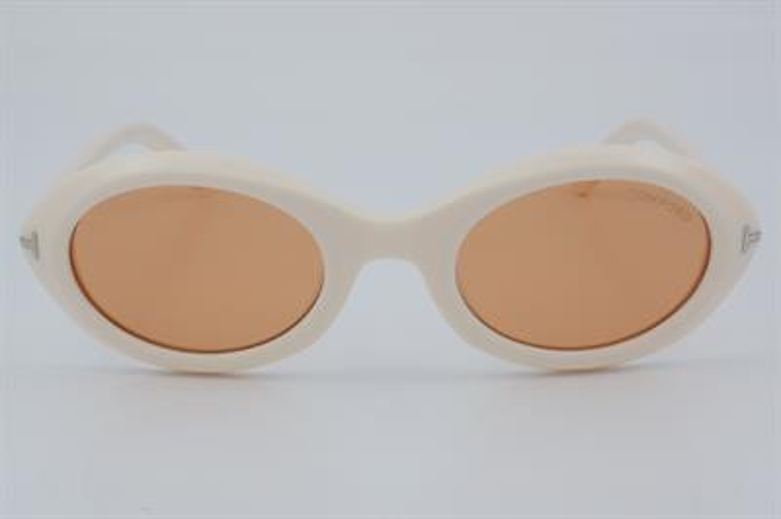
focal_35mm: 82
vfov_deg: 16.5
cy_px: 260
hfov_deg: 24.6
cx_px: 390
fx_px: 1788
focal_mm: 55
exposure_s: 1/4
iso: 100
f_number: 32
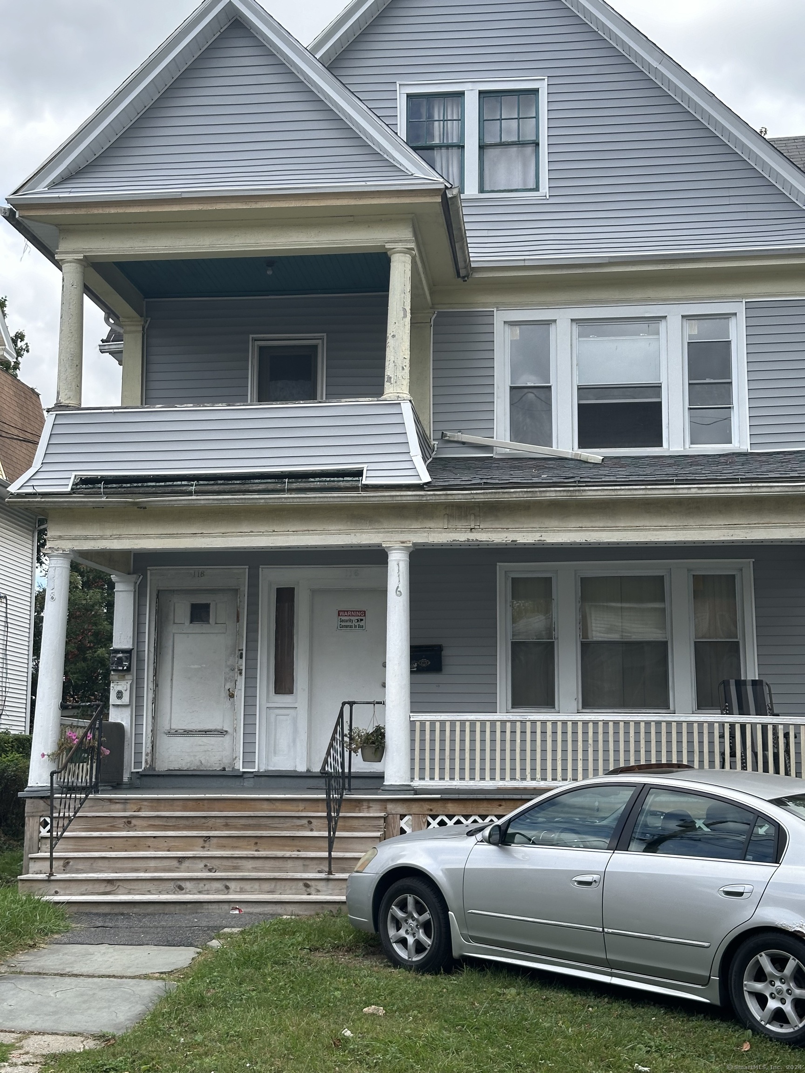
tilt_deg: +10.8
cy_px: 536
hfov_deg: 30.3
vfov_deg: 39.7
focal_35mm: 48
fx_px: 1488
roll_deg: -0.4
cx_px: 402
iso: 64
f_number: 1.78
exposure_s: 1/1133
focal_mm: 6.86
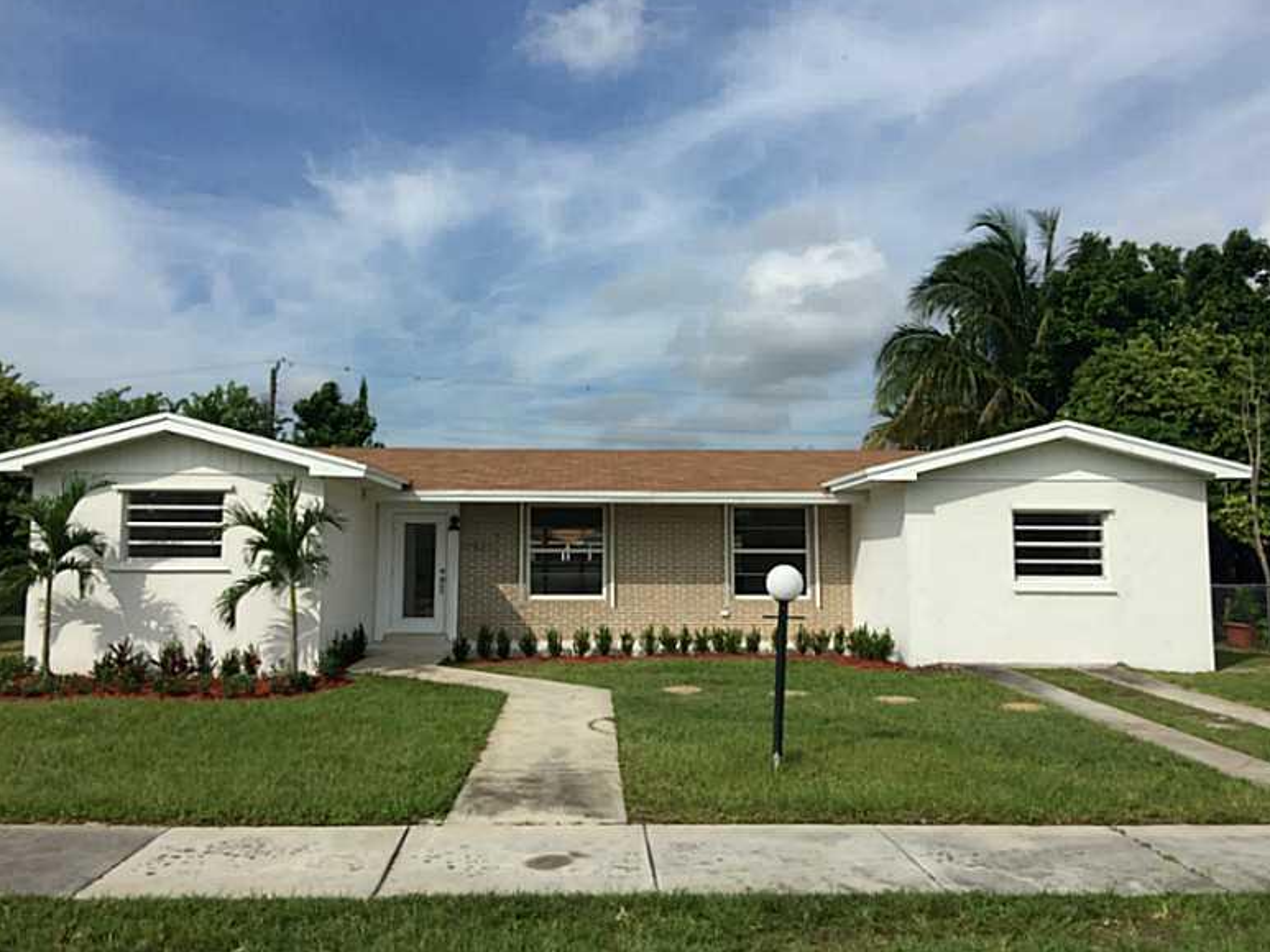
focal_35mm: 30
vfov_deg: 46.8
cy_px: 476
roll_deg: -0.9
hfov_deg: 59.9
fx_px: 1101
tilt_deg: +4.9
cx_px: 618
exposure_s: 1/3597
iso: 32
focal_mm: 4.15
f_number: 2.2
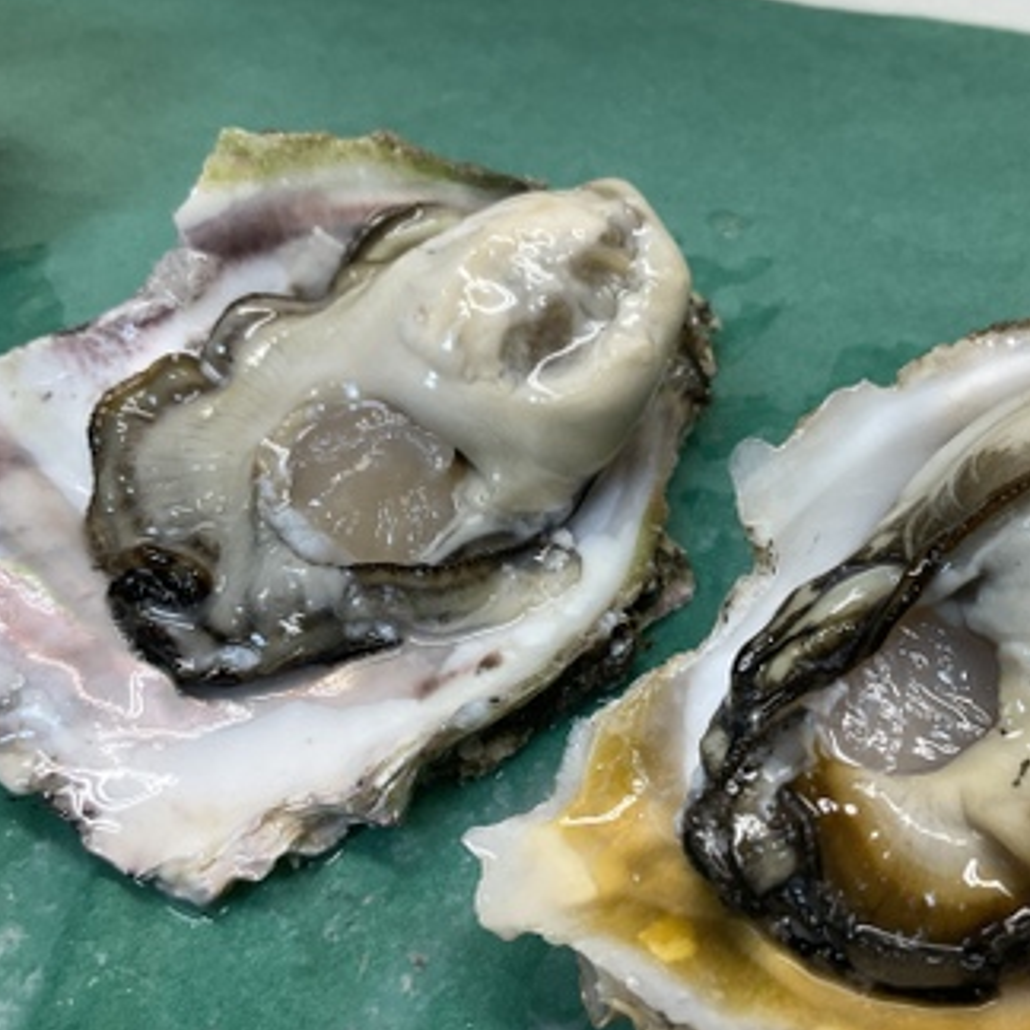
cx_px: 642
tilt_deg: -43.9
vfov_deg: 43.8
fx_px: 1279
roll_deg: -0.8
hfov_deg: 43.5
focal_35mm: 38
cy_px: 560
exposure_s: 1/120
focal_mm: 3
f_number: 1.8
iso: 50
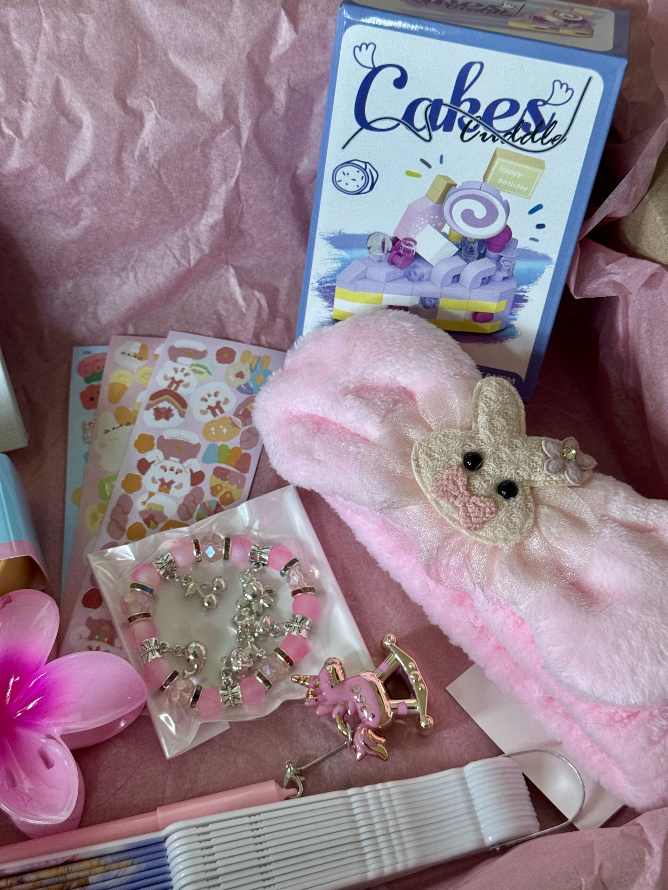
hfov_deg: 30.3
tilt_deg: -64.6
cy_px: 445
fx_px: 1235
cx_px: 334
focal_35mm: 48
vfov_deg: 39.7
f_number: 1.78
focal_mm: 6.76
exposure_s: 1/58
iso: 250
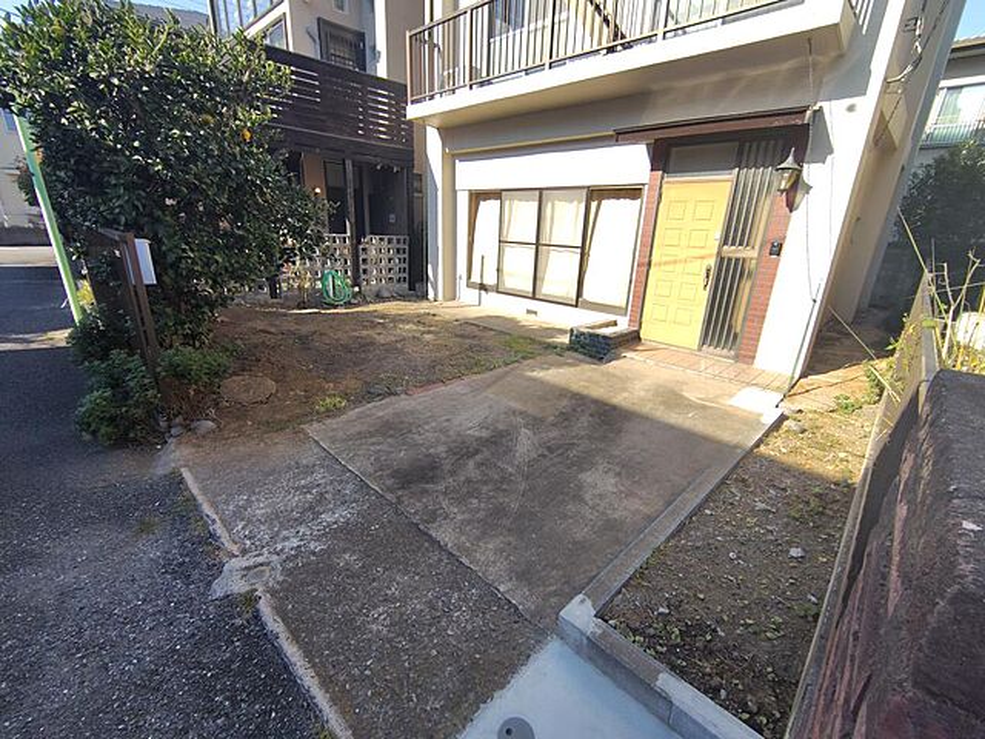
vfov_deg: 89.9
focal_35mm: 13
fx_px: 370
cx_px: 492
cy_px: 370
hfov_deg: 106.2
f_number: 2.2
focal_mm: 2.16
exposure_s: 1/381
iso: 100
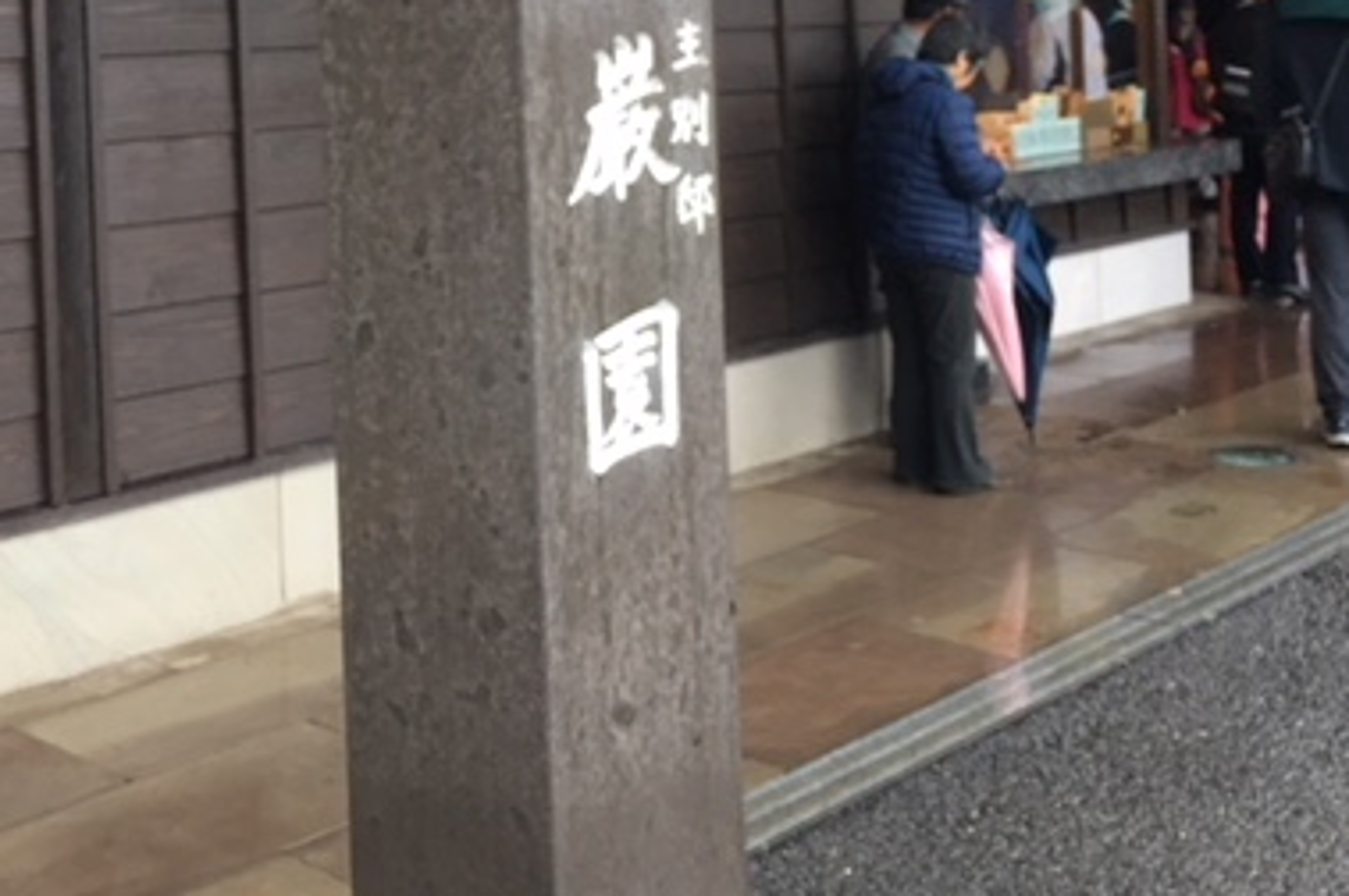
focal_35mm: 51
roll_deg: +0.8
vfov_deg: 25.5
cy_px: 68
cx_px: 413
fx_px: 1909
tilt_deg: -0.1
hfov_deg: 38.3
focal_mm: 4.15
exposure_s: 1/15
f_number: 2.2
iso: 40
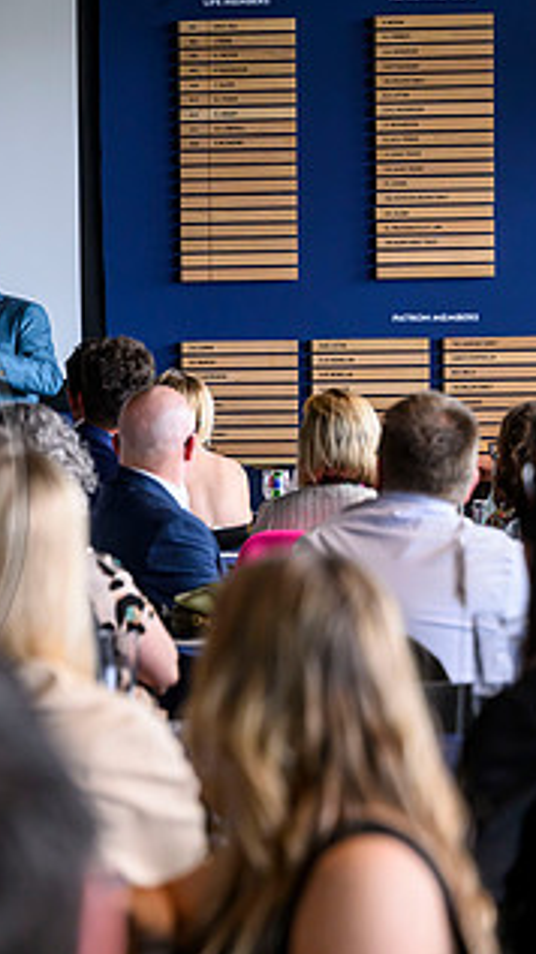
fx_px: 4023
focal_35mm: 159
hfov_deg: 7.5
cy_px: 492
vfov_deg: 13.5
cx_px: -283
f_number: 3.2
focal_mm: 83
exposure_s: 1/320
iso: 2000
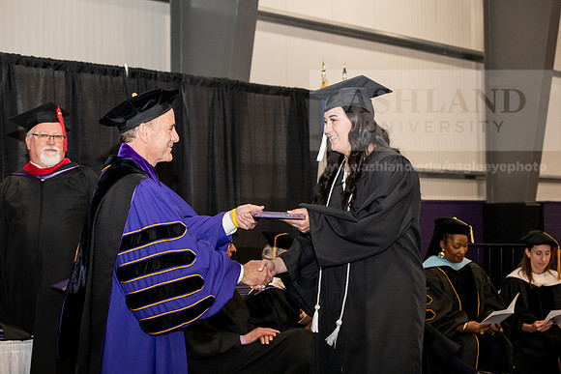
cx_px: 280
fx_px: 1091
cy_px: 187
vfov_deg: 19.5
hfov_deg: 28.8
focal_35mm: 70
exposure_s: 1/200
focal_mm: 70
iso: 2500
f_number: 5.6
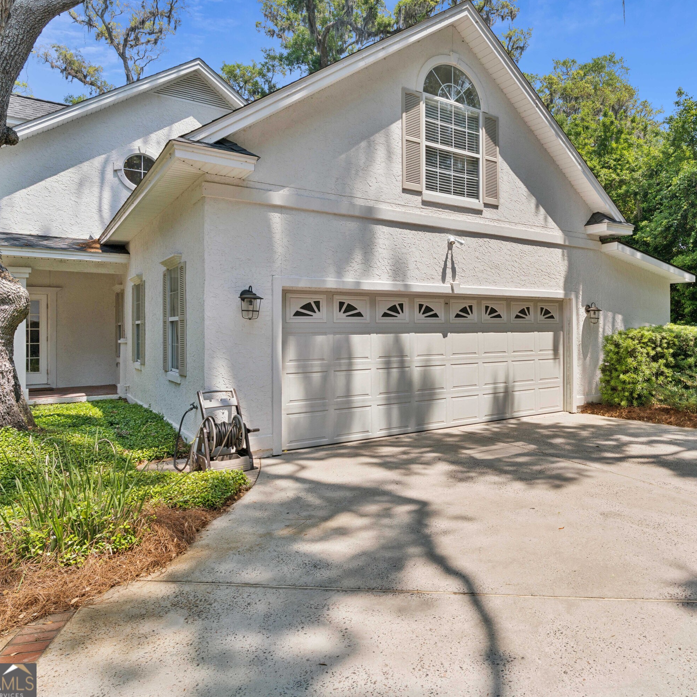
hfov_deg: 61.3
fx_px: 570
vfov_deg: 62.9
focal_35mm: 25
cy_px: 339
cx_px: 469
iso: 250
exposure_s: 1/640
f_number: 8
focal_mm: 19
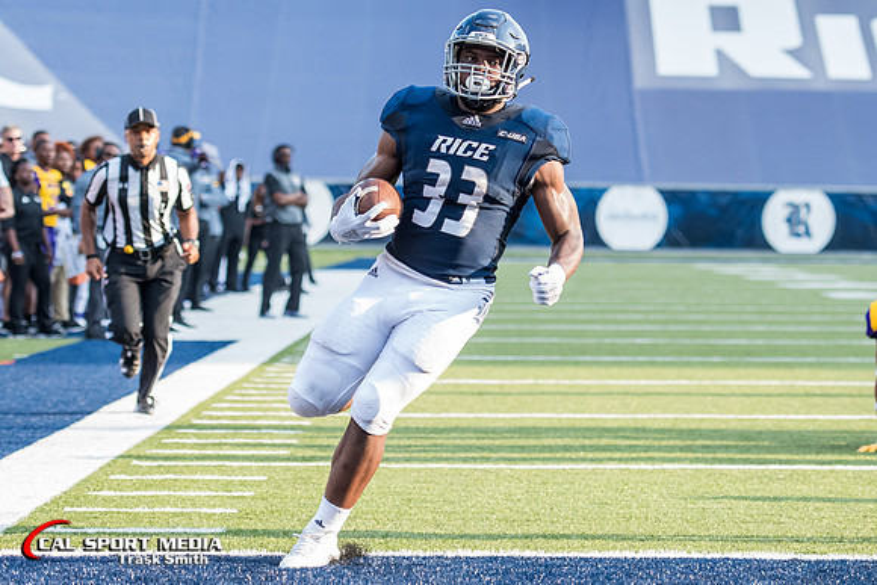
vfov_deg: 7.9
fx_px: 4235
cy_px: 262
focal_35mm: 174
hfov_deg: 11.8
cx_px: 515
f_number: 4
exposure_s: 1/1250
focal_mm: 95
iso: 1000
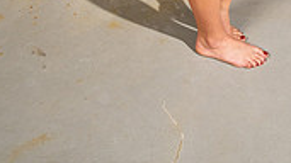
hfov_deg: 31.5
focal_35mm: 66
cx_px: 206
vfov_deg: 13.8
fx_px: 509
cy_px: -211
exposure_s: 1/125
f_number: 7.1
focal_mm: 24
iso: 400
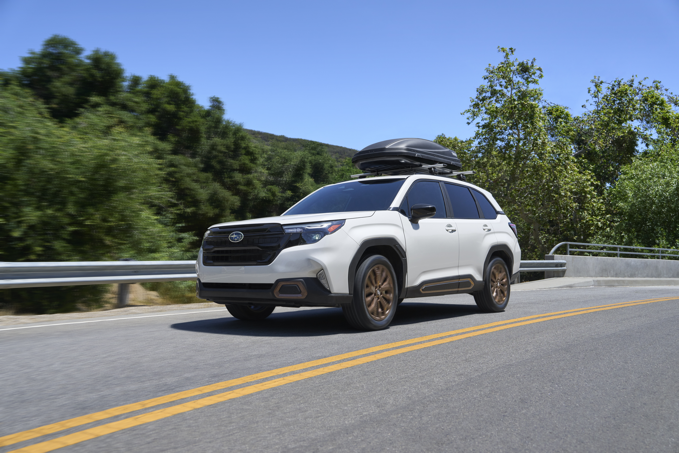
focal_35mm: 33
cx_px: 340
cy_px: 226
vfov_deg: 40.0
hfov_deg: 57.2
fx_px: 622
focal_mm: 33
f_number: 4
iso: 640
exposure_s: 1/8000
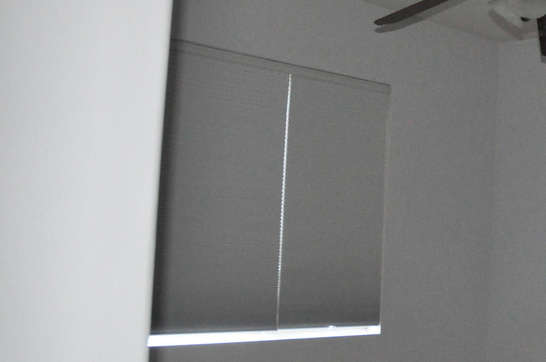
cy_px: 197
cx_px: 496
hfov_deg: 33.2
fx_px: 863
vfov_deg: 23.7
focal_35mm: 57
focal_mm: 18
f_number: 5.6
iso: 3200
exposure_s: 1/60
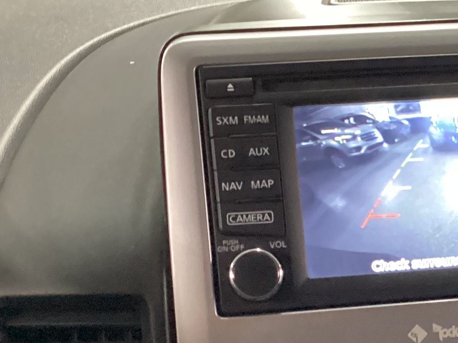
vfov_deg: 14.9
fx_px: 1283
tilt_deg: -25.1
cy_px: 369
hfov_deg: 19.4
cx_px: 496
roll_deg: +0.1
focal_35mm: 97
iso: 800
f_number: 2.4
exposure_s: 1/30
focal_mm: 3.3
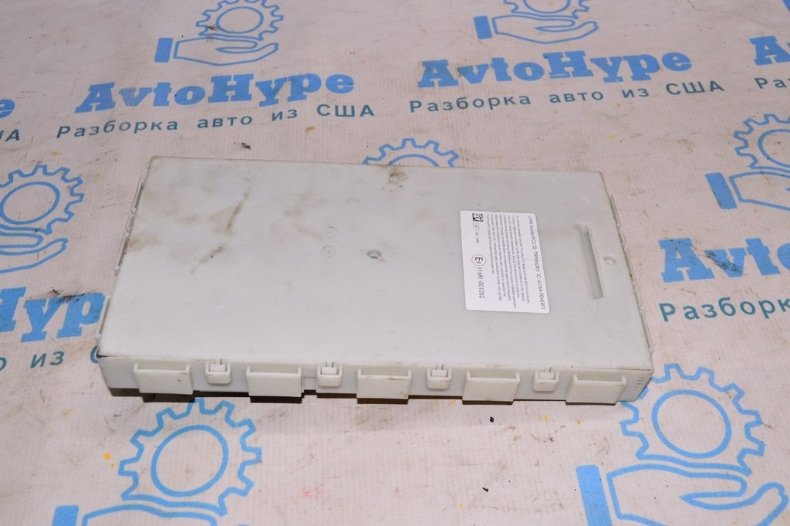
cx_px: 395
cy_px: 263
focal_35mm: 36
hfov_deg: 53.2
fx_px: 789
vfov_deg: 36.8
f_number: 8
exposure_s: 1/200
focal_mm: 24
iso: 1600
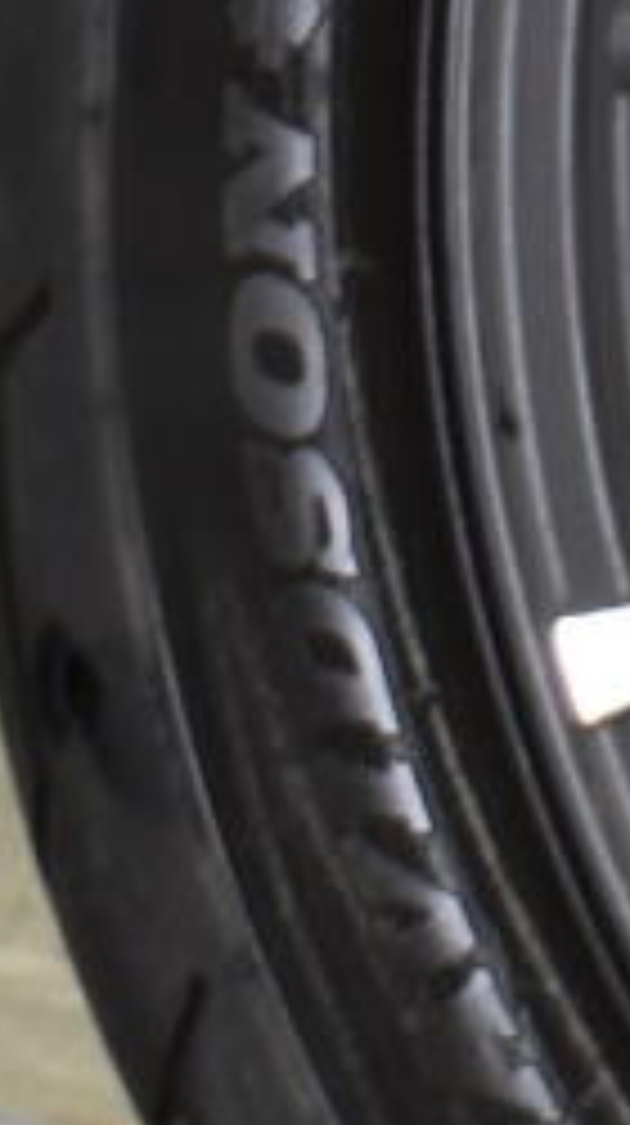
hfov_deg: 2.9
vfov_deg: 5.3
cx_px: 2196
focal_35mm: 403
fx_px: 12009
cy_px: -106
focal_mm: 32
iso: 400
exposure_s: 1/13
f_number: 4.5
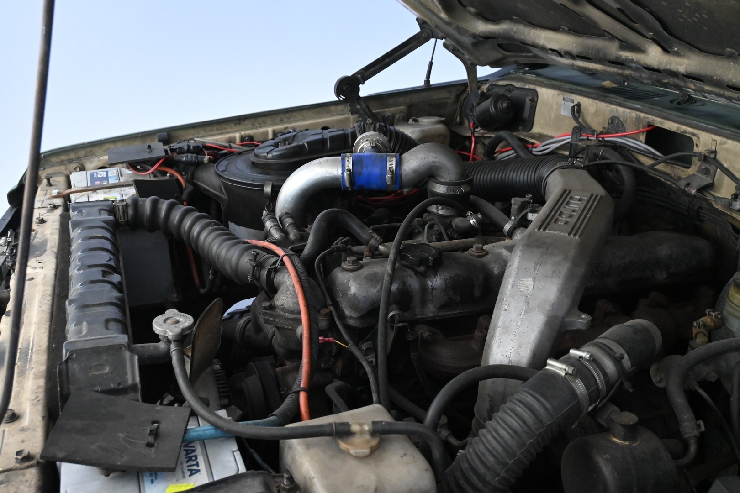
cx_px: 370
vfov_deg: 38.4
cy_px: 246
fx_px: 709
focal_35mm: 34
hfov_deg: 55.1
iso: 4000
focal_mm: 23
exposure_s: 1/160
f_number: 6.3
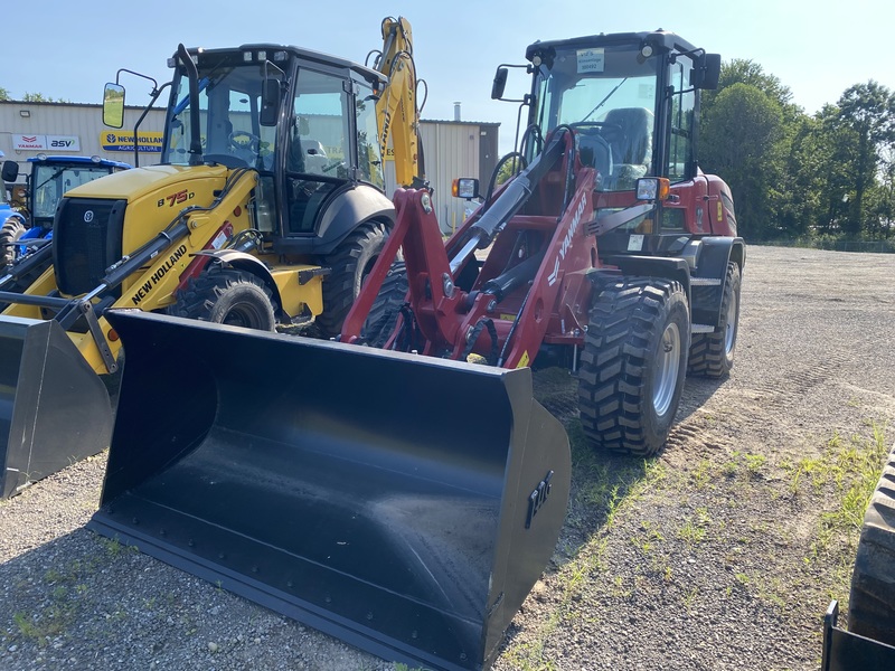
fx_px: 672
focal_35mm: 26
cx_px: 448
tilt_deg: -11.4
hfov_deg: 67.3
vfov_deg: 53.1
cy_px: 336
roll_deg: +0.8
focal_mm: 4.25
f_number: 1.8
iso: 32
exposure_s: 1/799
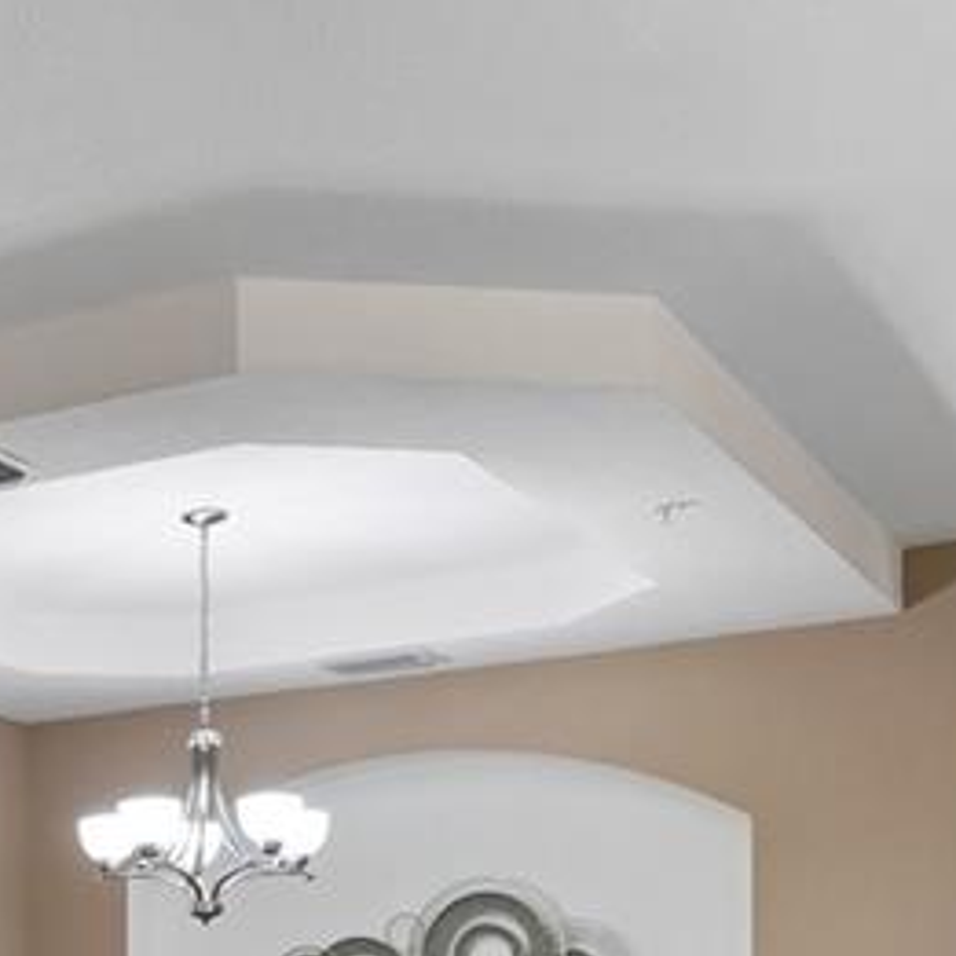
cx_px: -396
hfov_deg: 19.8
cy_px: 1154
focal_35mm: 78
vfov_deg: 20.7
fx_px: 2437
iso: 400
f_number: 8
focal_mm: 15
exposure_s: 1/8
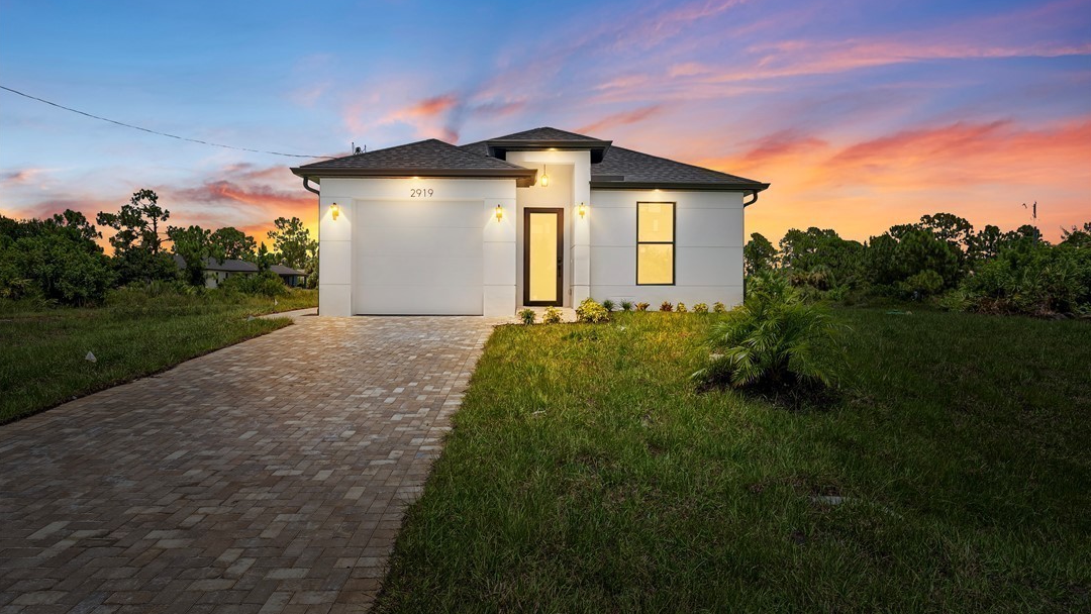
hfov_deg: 86.6
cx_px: 545
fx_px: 579
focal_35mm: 20
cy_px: 292
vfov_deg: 55.9
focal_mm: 19
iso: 200
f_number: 9
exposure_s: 1/200
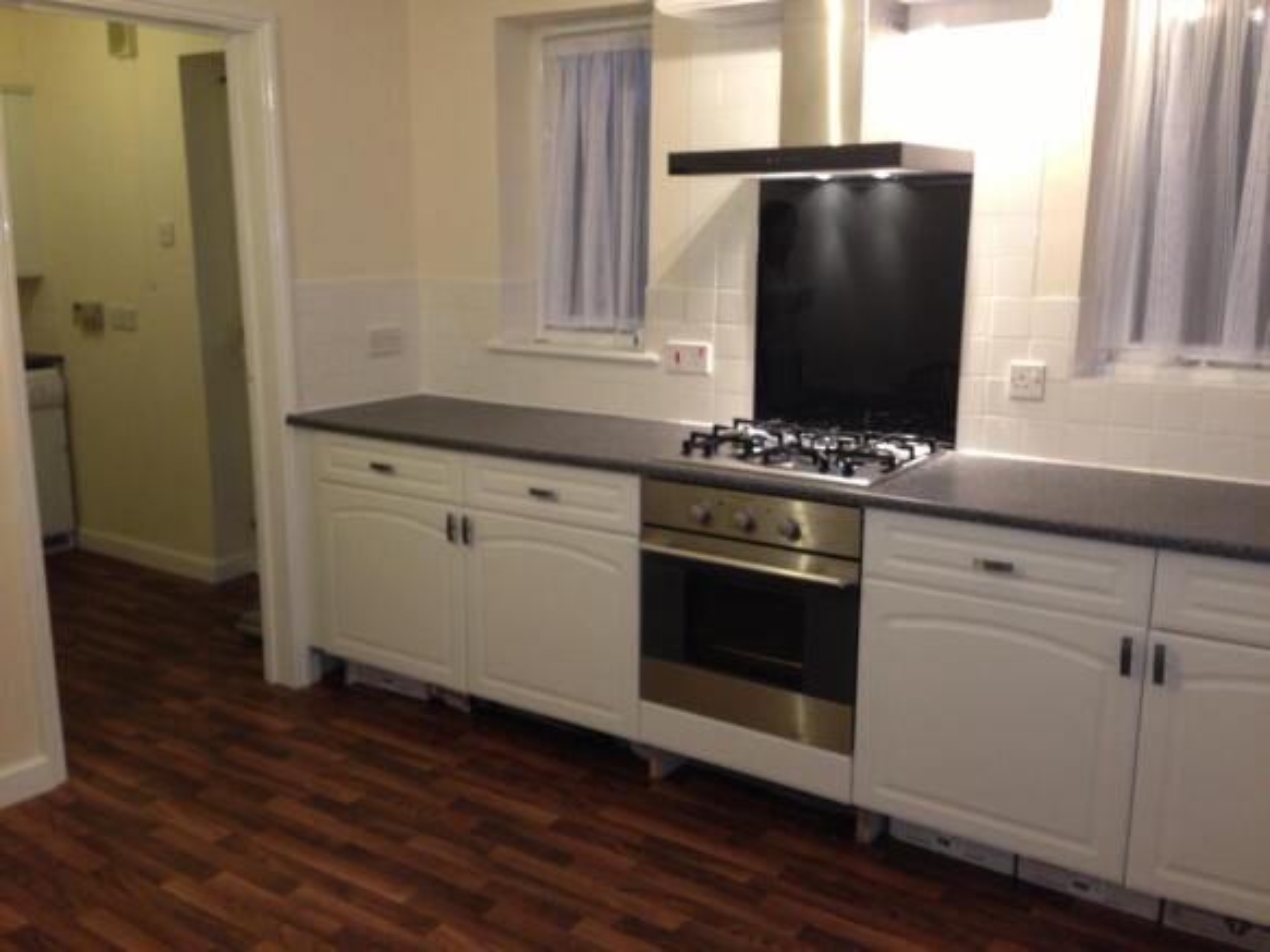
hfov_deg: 55.4
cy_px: 476
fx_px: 1210
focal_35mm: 33
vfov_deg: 42.9
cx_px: 635
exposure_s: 1/20
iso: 160
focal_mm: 4.13
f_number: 2.4
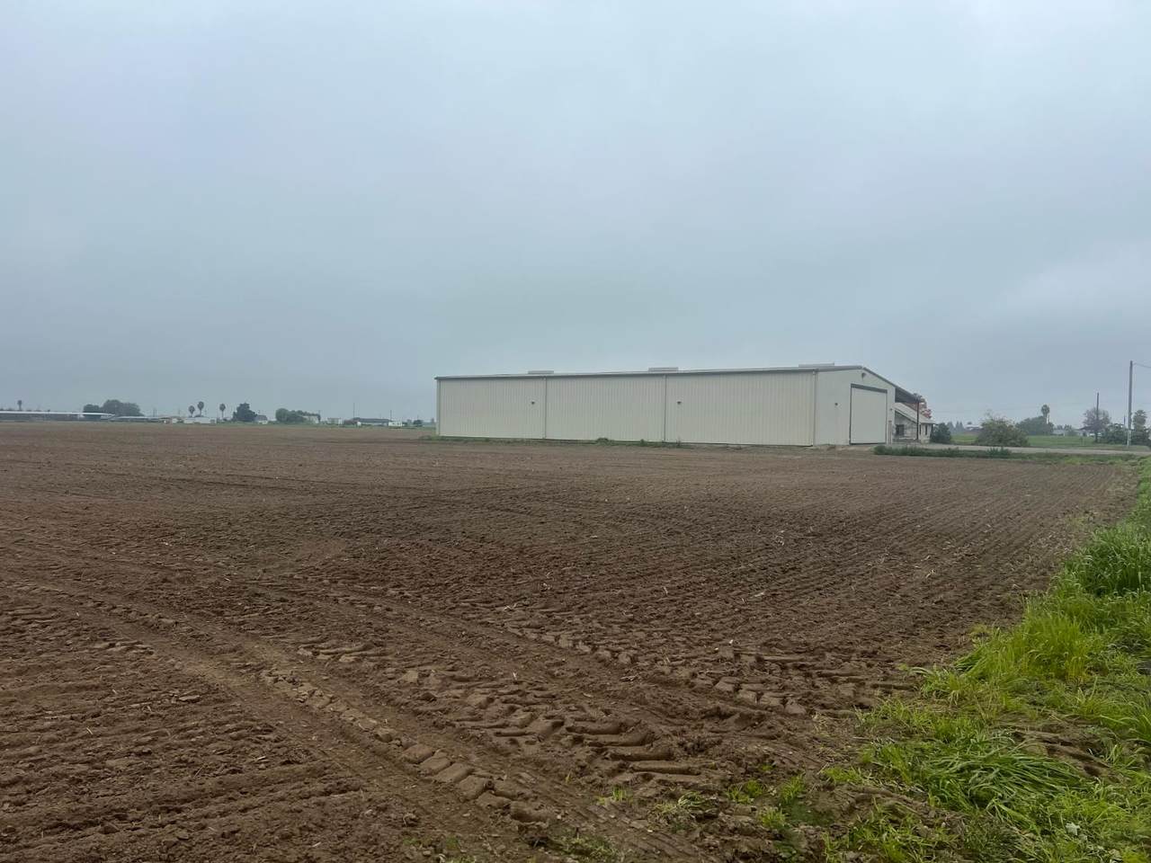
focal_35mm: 26
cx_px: 576
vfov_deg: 53.1
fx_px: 865
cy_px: 432
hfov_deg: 67.3
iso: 50
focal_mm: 5.7
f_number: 1.5
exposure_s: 1/2513
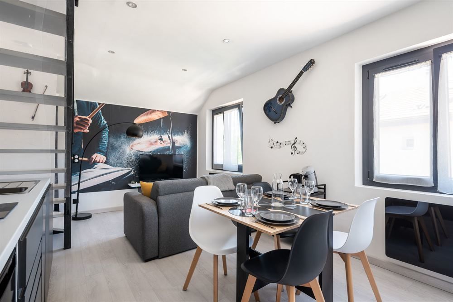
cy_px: 151
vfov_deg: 70.5
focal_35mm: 17
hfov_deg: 93.3
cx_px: 226
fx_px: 214
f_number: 9
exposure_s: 1
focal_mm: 17
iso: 100
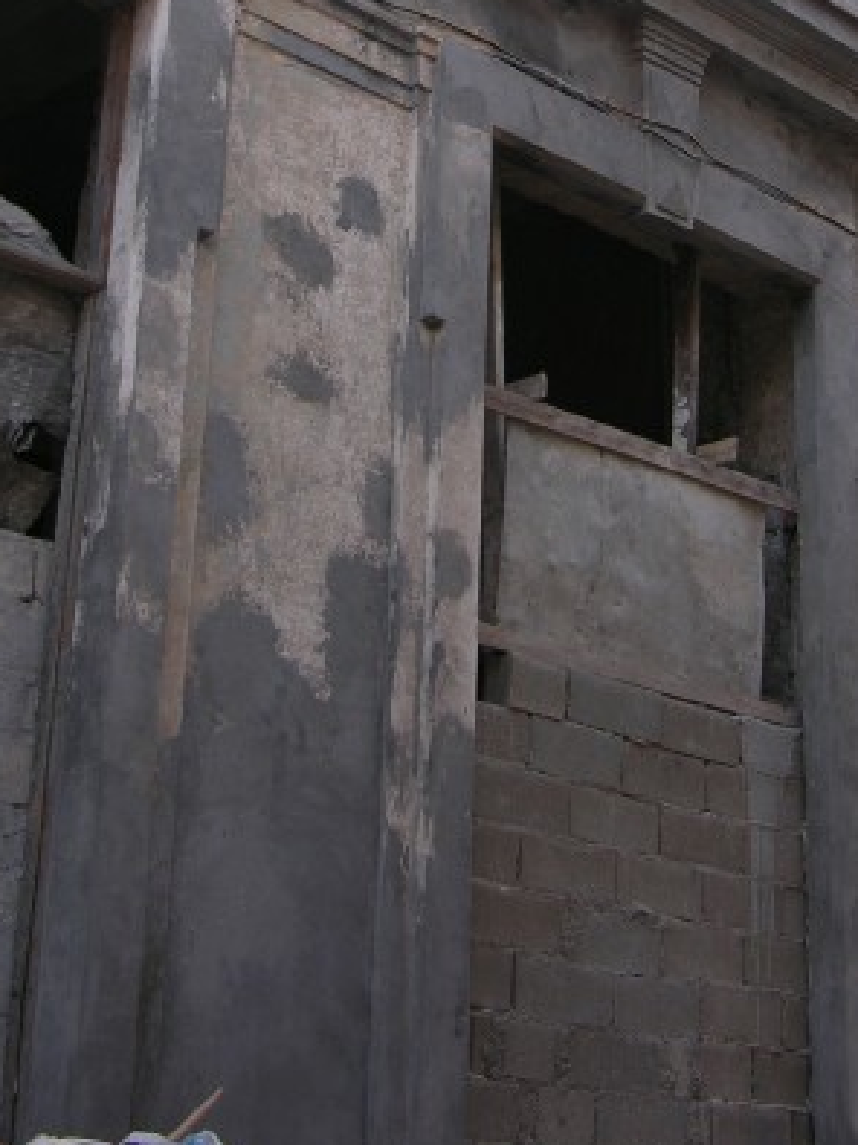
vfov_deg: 27.3
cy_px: 72
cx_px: 548
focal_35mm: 68
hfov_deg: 21.5
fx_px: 2248
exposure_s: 1/40.9
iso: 50
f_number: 2.8
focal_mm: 8.9
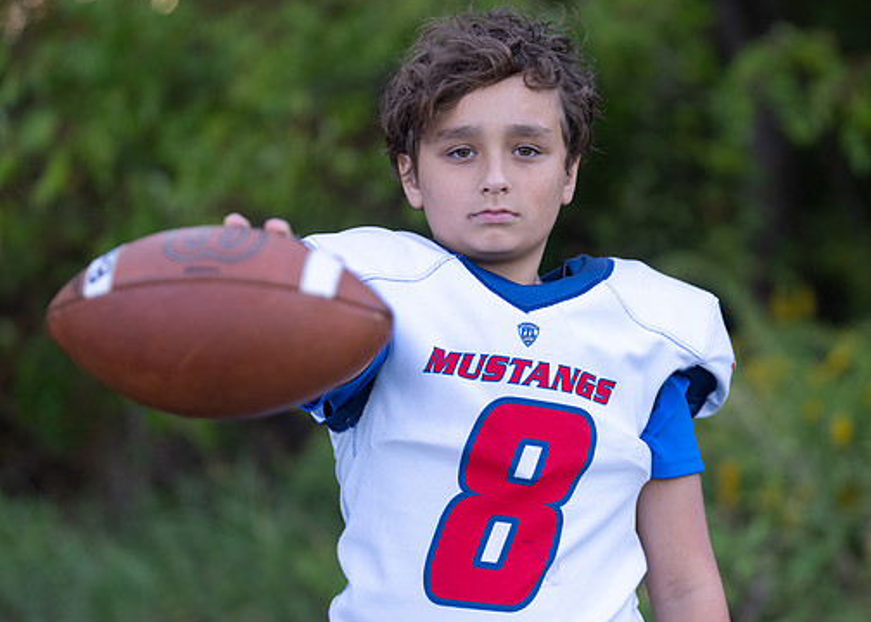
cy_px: 306
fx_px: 2820
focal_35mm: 114
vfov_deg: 12.6
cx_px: 530
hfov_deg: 17.5
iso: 320
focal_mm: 91
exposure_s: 1/320
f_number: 2.8
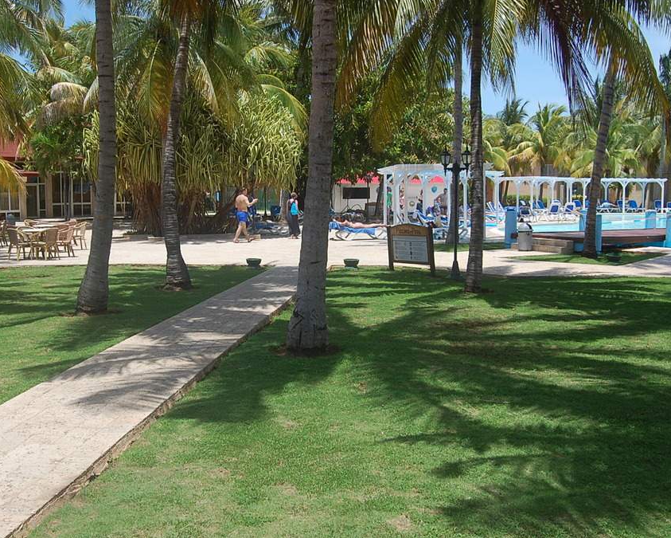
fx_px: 815
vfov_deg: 36.5
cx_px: 303
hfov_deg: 44.7
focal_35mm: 41
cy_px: 270
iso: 200
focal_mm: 24
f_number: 9
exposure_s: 1/320
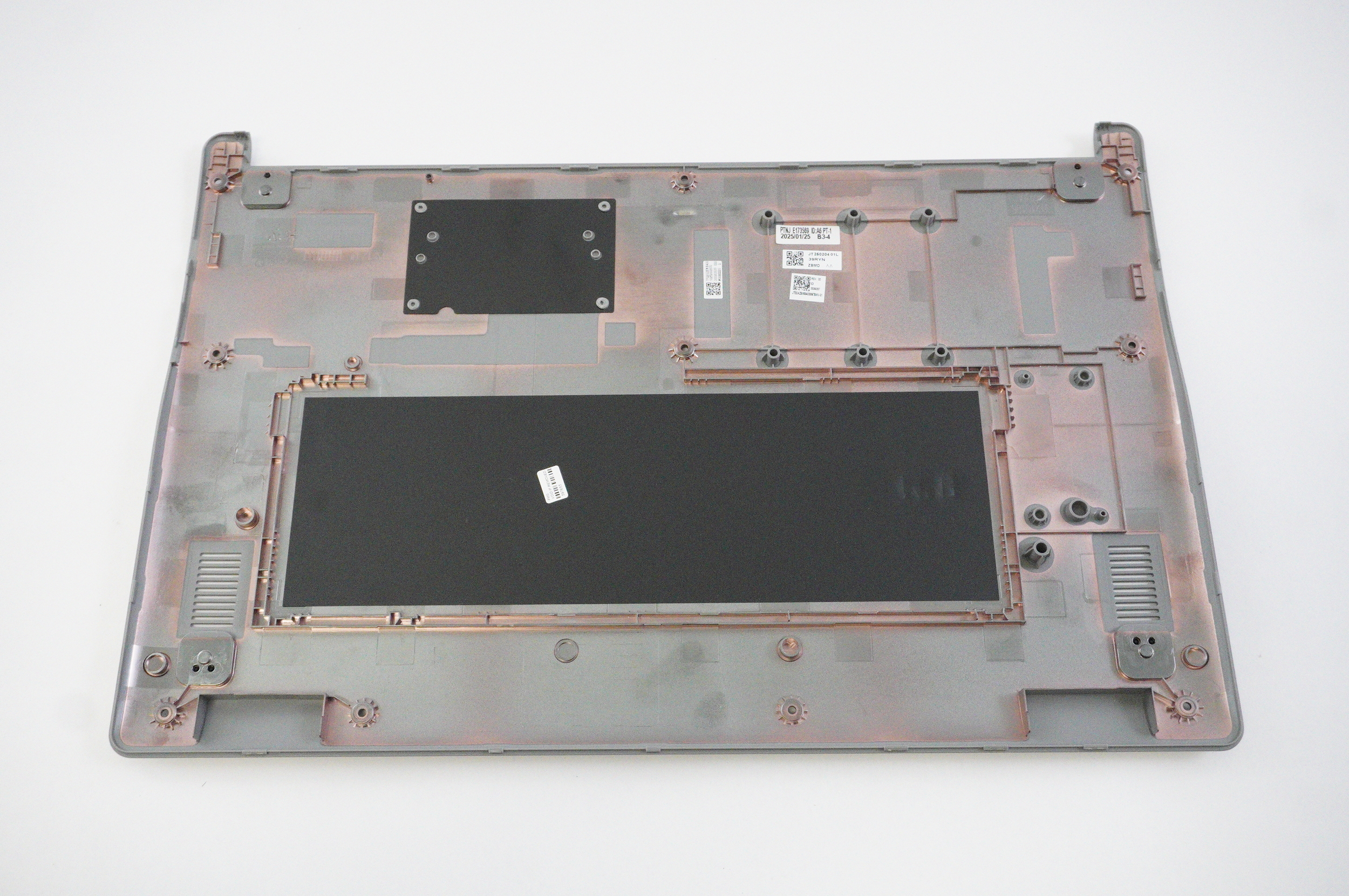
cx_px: 674
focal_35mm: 36
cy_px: 448
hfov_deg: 53.2
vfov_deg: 36.8
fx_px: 1348
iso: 8000
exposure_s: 1/400
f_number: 5.6
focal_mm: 24
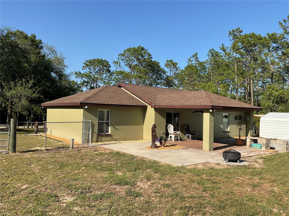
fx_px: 242
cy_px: 108
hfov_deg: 61.7
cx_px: 144
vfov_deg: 48.2
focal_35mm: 29
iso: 16
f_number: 1.8
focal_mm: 3
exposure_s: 1/1730
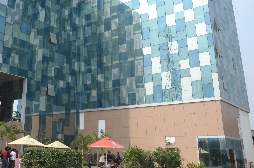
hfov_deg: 43.5
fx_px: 303
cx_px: 54
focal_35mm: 43
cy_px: 36
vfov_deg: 30.4
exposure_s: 1/200
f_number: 14
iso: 400
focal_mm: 18
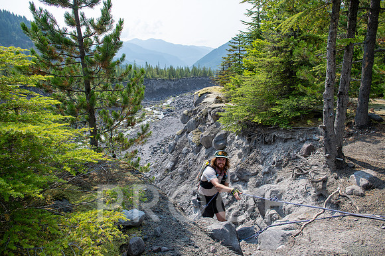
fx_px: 257
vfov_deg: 53.1
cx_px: 192
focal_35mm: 24
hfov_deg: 73.8
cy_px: 128
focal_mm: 16
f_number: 5
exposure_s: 1/1250
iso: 200
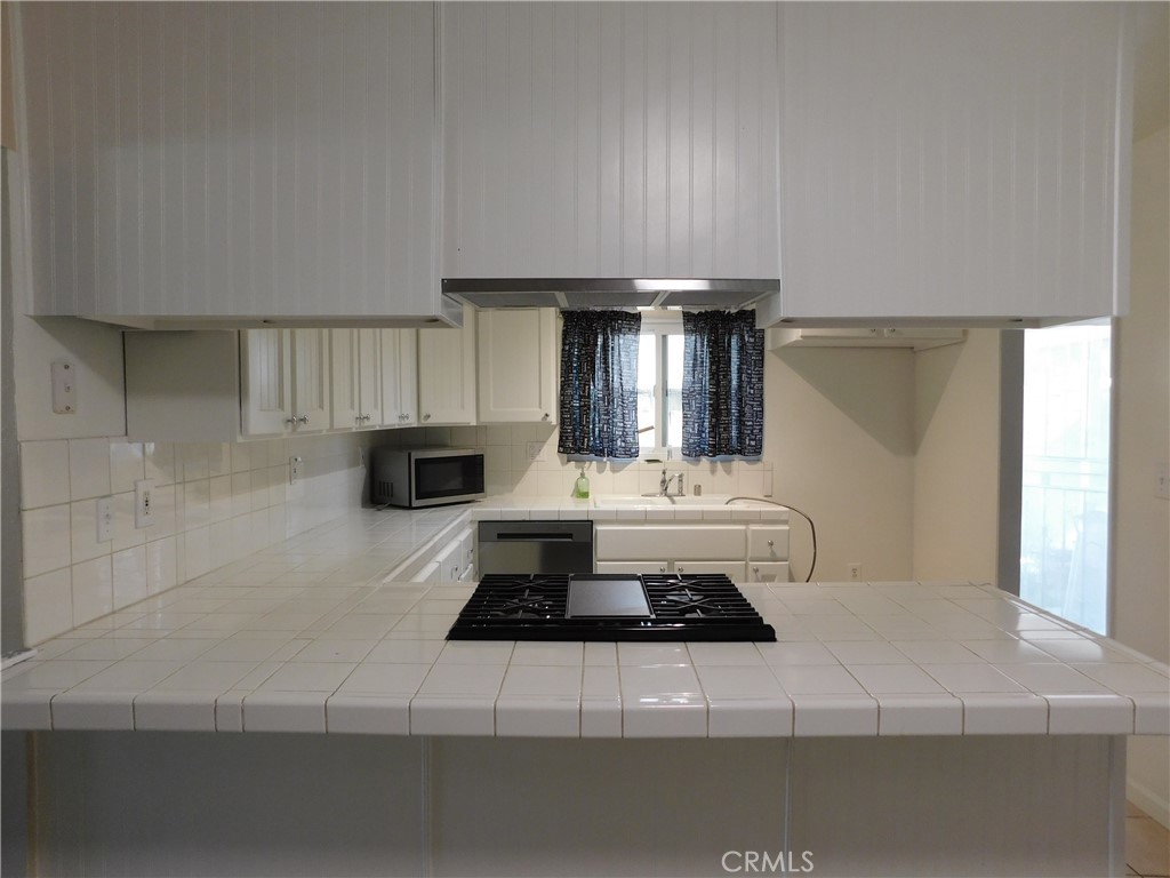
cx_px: 585
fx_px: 777
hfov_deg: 73.9
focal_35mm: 23
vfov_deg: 58.9
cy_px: 439
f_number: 3
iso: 180
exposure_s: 1/30
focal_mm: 4
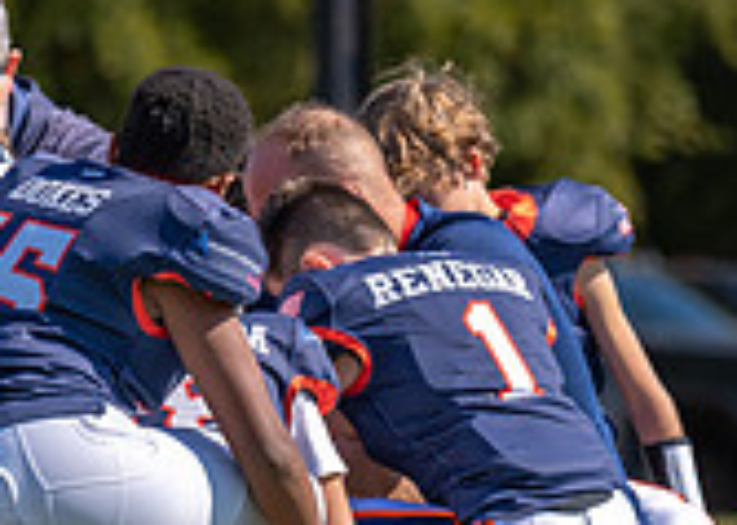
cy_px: 320
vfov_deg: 2.4
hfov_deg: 3.4
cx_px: -343
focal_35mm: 588
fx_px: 12298
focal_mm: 144
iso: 100
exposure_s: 1/2000
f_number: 2.8
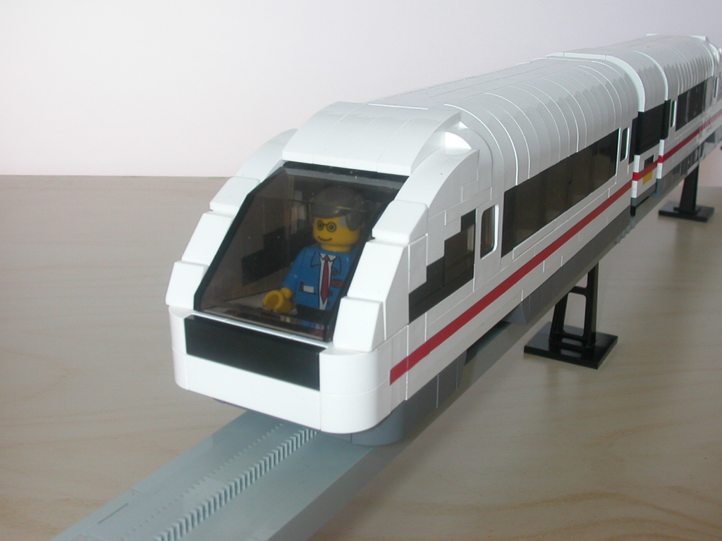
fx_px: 897
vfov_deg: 33.6
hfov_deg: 43.9
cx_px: 361
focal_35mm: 43
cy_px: 270
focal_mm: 6.6
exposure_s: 1/30
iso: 100
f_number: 4.8
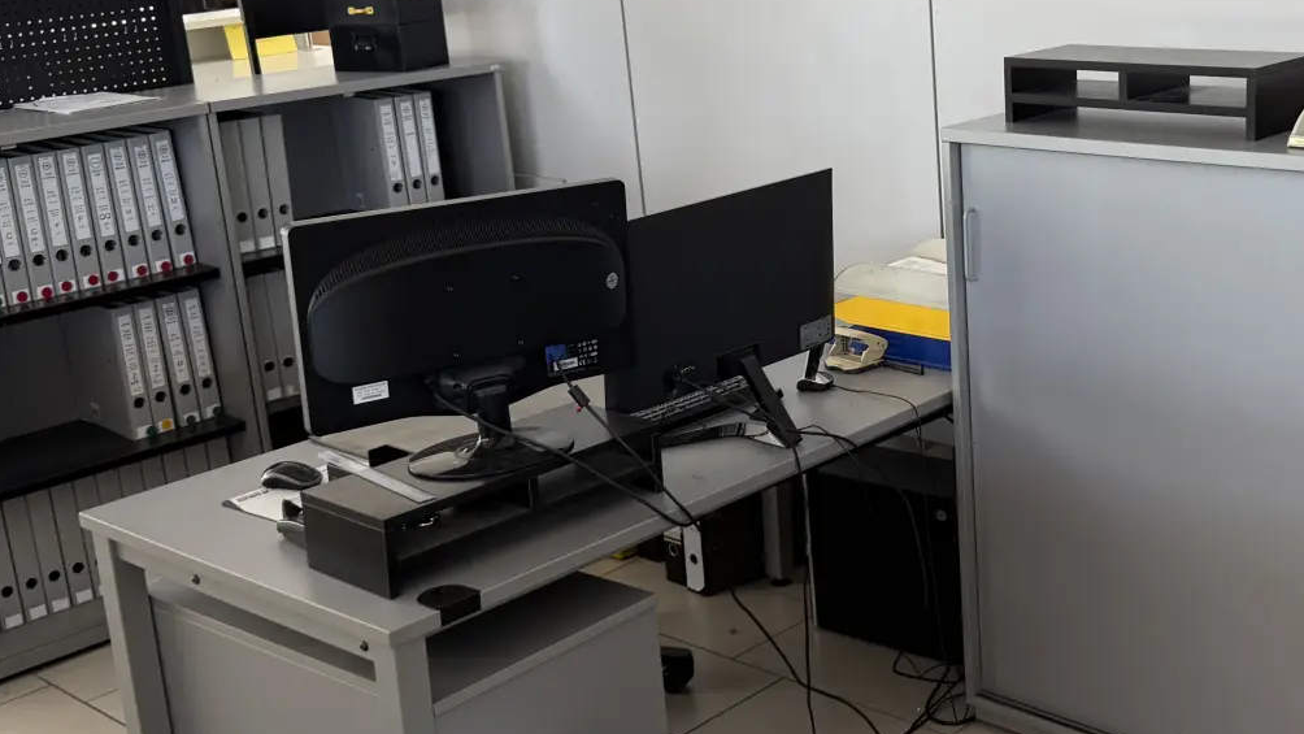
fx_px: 1729
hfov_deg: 40.7
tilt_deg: -15.2
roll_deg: +1.9
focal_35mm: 50
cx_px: 890
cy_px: 313
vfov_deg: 23.9
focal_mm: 6.76
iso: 80
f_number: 1.78
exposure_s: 1/121
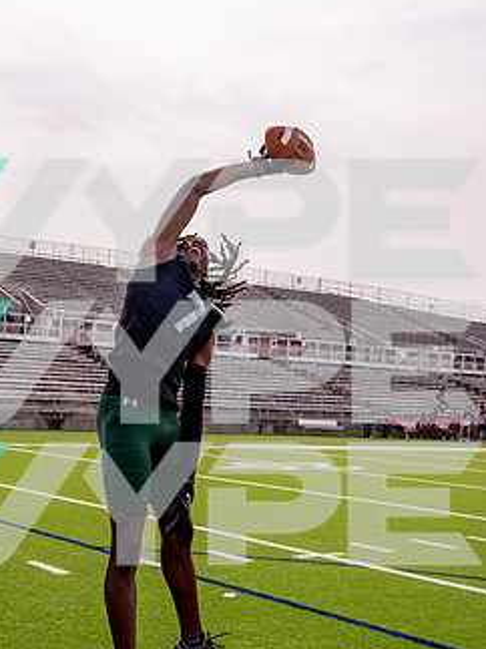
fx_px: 1030
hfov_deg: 26.5
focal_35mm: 55
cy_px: 364
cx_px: 189
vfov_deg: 34.9
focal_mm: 41
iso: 100
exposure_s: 1/1250
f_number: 5.6
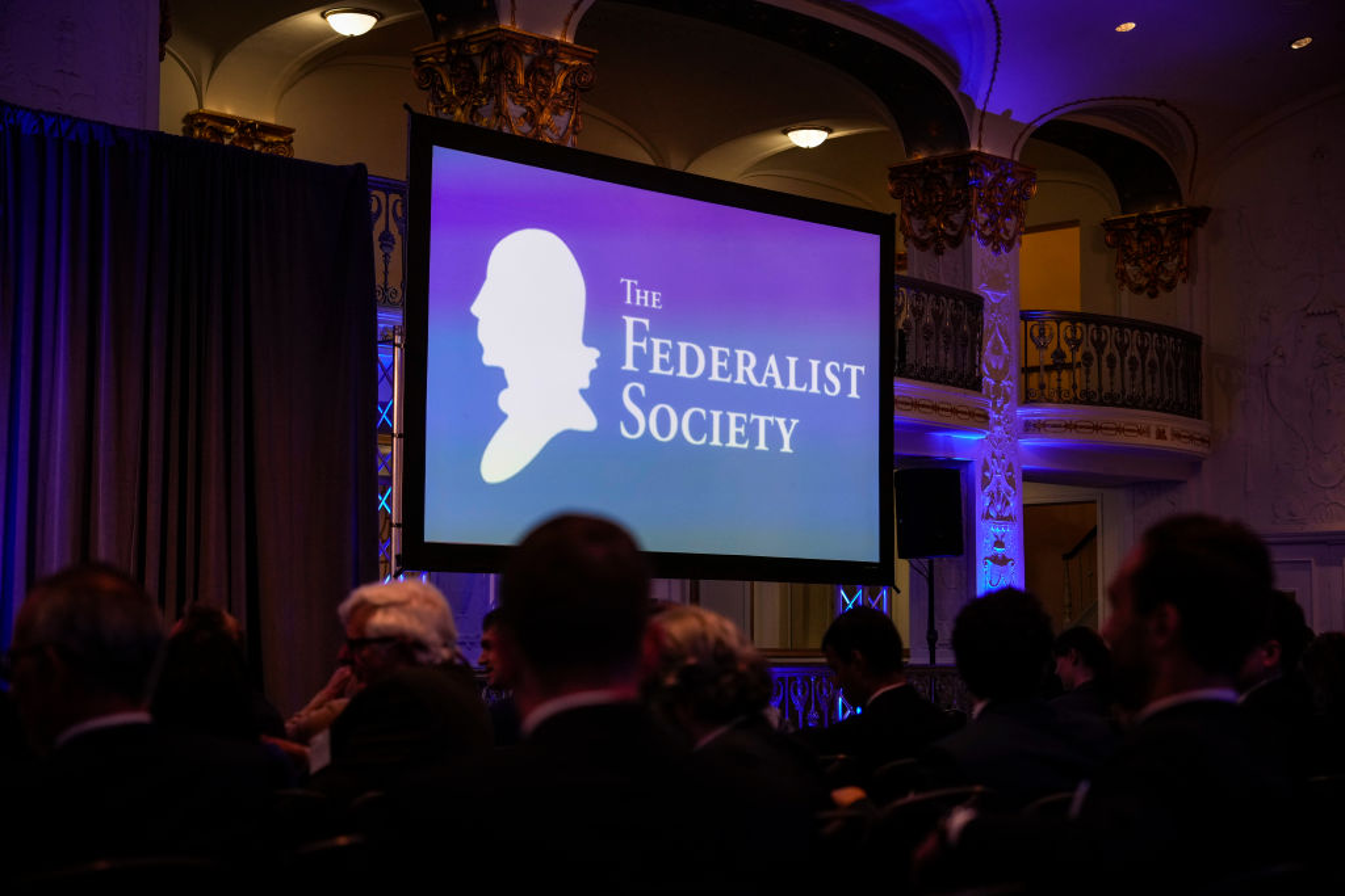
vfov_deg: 23.0
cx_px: 672
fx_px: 2204
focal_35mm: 59
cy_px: 448
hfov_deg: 33.9
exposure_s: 1/200
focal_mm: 59
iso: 1250
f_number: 2.8
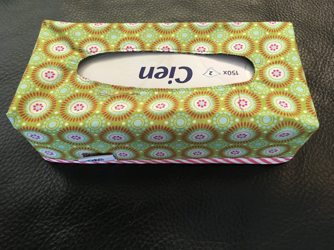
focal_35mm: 29
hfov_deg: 61.7
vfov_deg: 48.2
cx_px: 167
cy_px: 125
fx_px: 280
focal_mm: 4.15
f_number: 2.2
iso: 200
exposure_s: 1/20
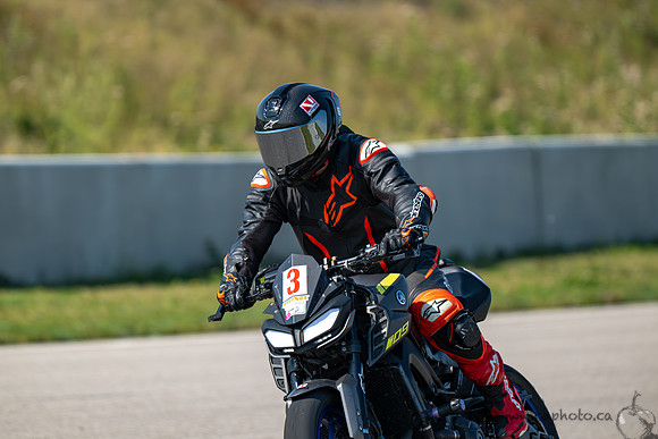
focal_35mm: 500
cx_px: 329
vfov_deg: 2.8
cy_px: 220
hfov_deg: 4.1
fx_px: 9141
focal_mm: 500
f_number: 6.3
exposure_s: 1/1250
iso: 250
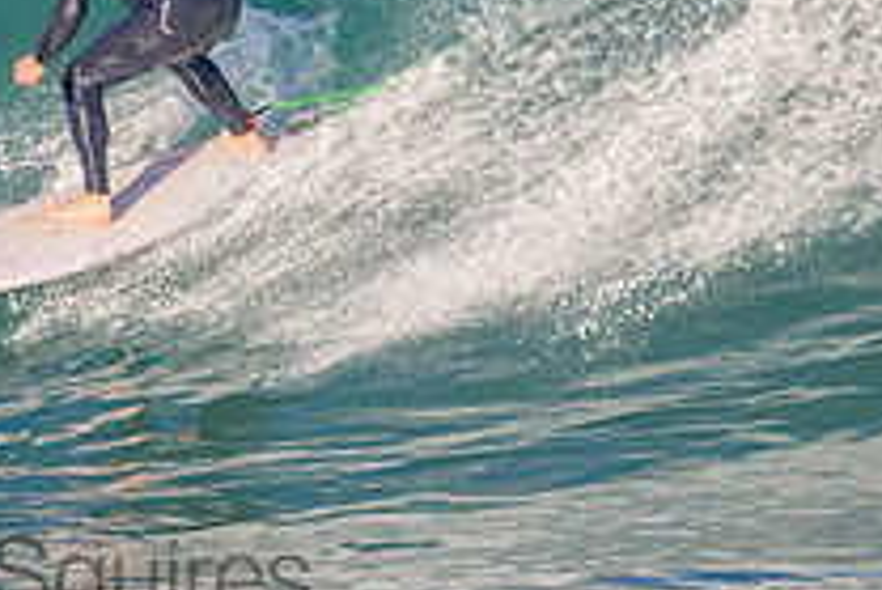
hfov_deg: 1.3
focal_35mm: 1530
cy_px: -129
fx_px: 37510
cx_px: -17
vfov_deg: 0.9
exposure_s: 1/2000
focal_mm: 550
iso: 2000
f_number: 11
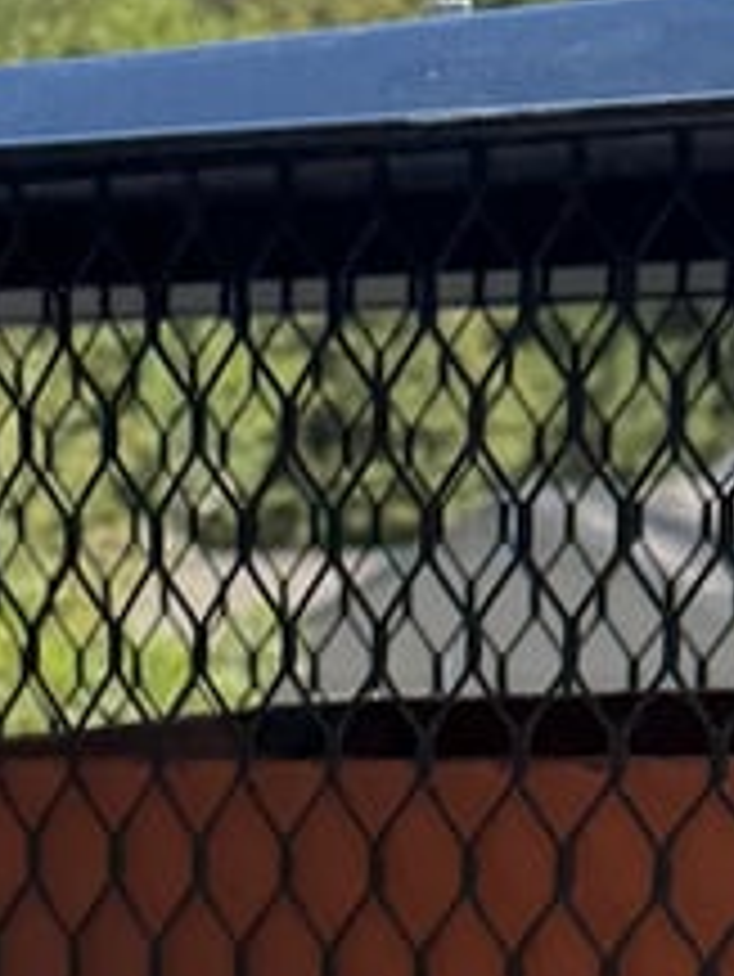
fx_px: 3192
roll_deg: -1.4
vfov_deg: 16.6
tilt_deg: -10.4
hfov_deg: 13.0
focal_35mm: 113
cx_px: 90
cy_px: 1190
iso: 80
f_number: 1.78
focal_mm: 6.76
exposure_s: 1/1855
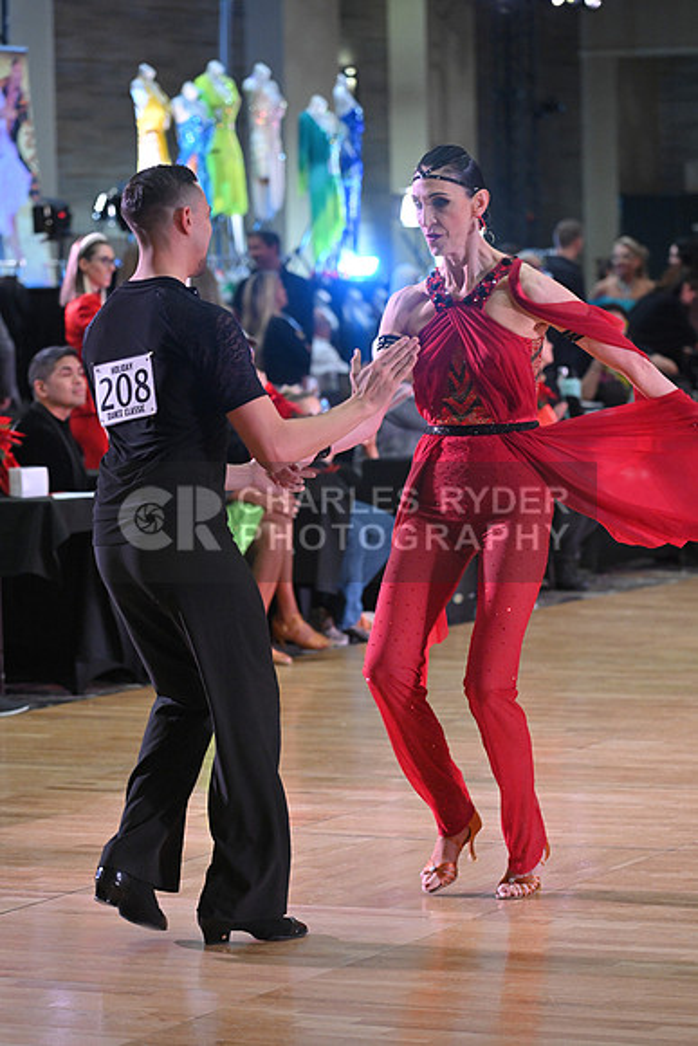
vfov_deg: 15.2
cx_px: 349
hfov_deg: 10.2
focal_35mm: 135
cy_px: 523
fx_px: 3924
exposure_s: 1/320
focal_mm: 135
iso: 3200
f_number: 5
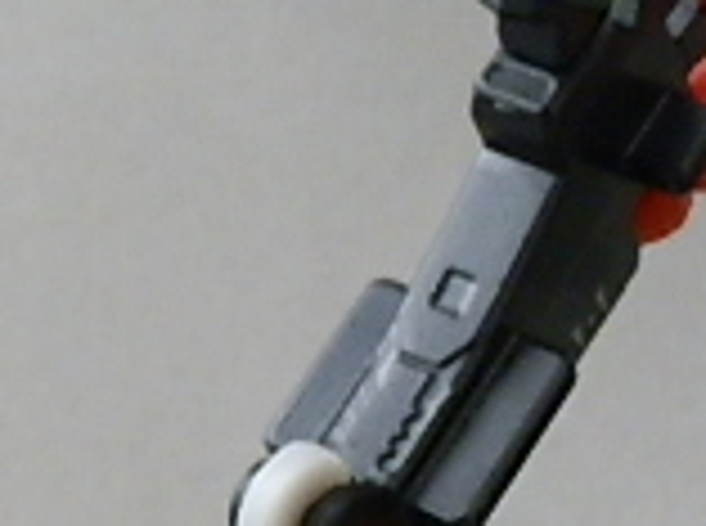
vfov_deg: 10.6
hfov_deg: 13.4
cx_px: 1052
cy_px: 288
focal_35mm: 139
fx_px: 2828
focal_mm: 6.17
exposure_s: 1/8
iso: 250
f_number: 3.5
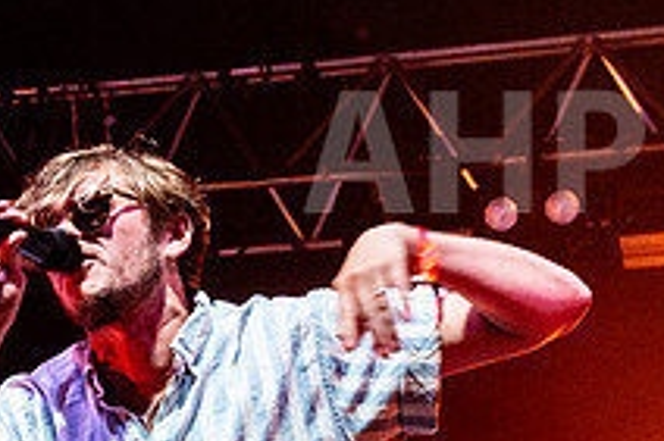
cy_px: 252
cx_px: 129
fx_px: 2617
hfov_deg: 14.4
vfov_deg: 9.6
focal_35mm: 142
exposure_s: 1/160
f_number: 3.5
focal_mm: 35
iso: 4000
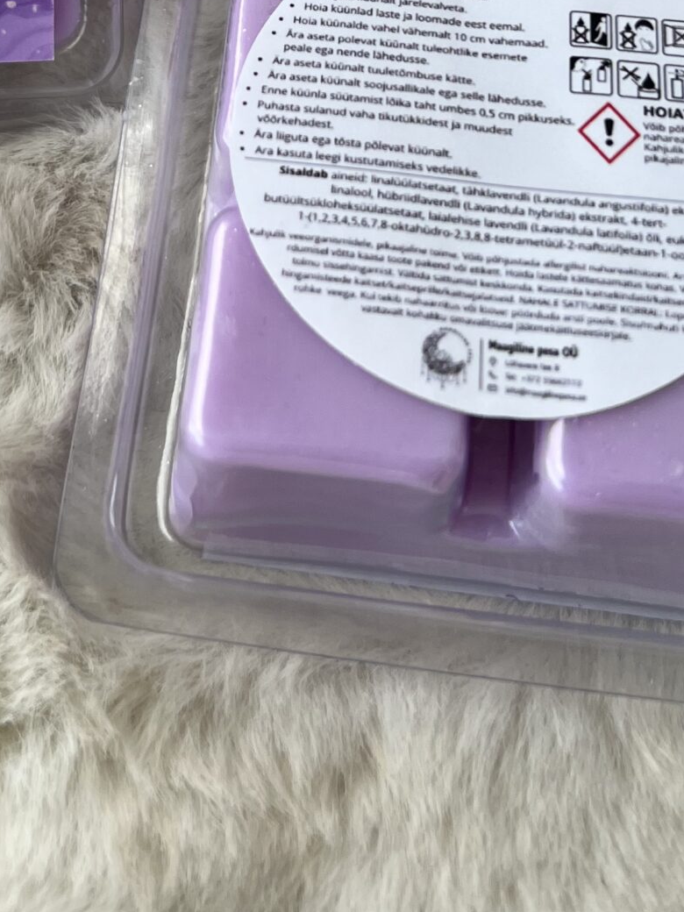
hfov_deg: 22.7
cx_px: 166
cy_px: -110
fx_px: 1686
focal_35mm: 64
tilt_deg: -51.8
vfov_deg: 27.5
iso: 50
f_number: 1.5
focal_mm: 5.7
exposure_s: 1/436
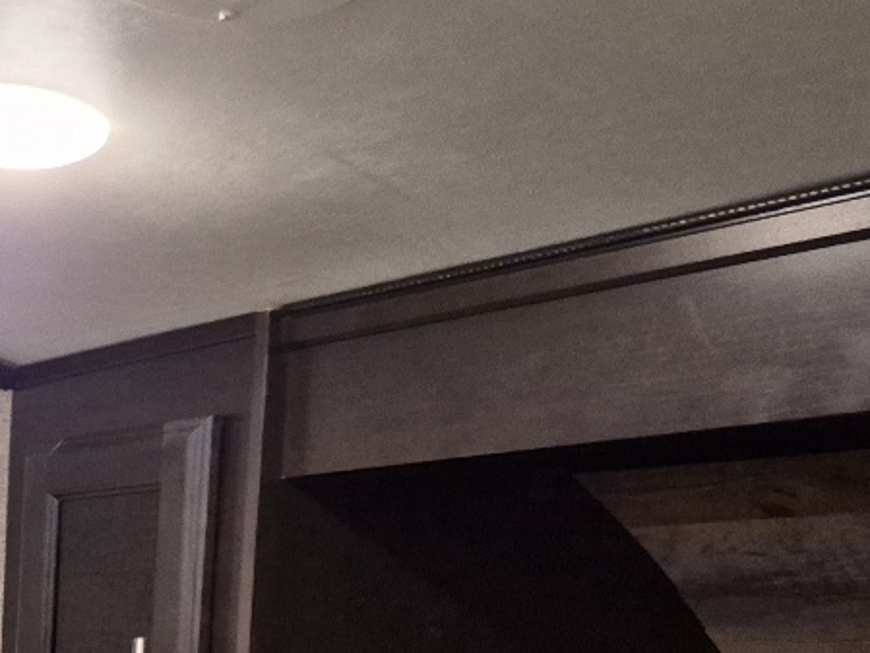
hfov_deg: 19.1
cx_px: -626
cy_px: 994
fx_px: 2061
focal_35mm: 82
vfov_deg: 16.3
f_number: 1.8
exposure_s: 1/120
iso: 800
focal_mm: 5.4
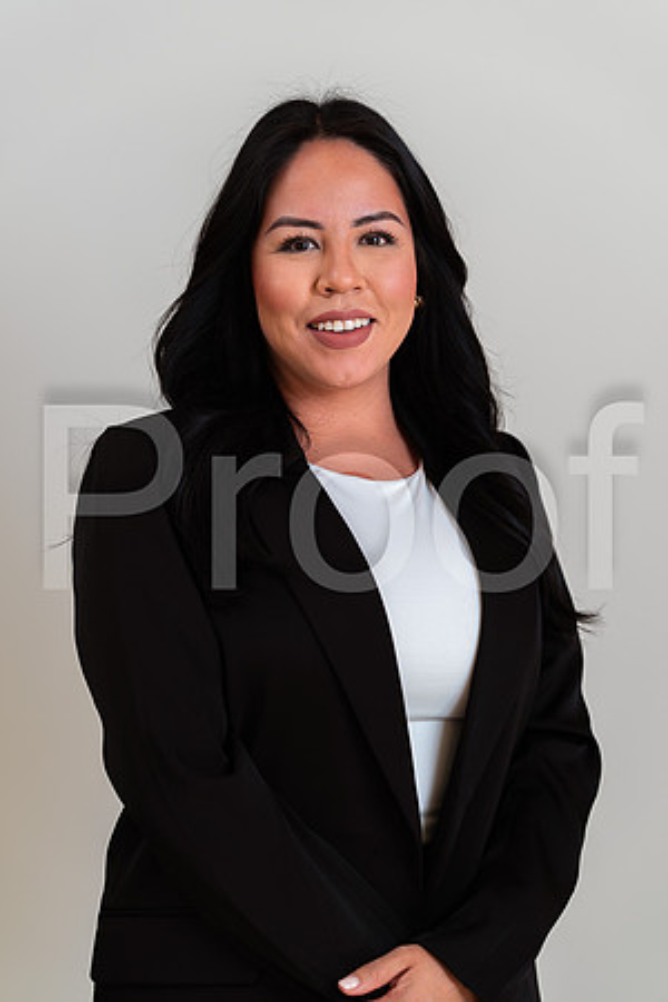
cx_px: 334
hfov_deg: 16.1
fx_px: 2366
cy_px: 501
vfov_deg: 23.9
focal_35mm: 85
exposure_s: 1/160
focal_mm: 85
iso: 50
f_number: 2.8
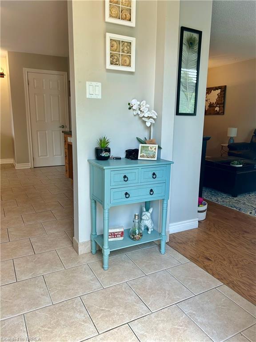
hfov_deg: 53.1
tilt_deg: -11.8
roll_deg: -0.7
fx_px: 256
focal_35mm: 26
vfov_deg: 67.3
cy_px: 171
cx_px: 128
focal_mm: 5.7
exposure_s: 1/120
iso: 50
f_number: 1.5
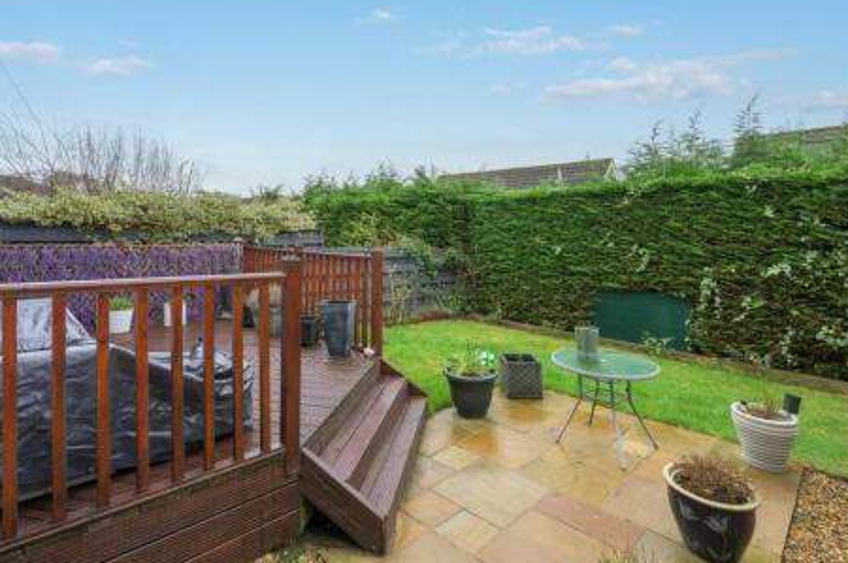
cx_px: 416
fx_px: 424
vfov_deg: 67.3
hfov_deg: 90.1
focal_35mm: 18
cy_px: 274
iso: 320
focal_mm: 17
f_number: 7.1
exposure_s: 1/15
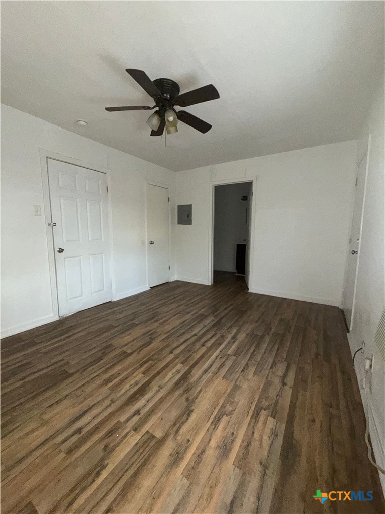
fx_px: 208
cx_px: 192
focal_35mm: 14
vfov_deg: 102.1
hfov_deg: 85.7
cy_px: 257
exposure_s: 1/60
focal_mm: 2.22
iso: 250
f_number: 2.2
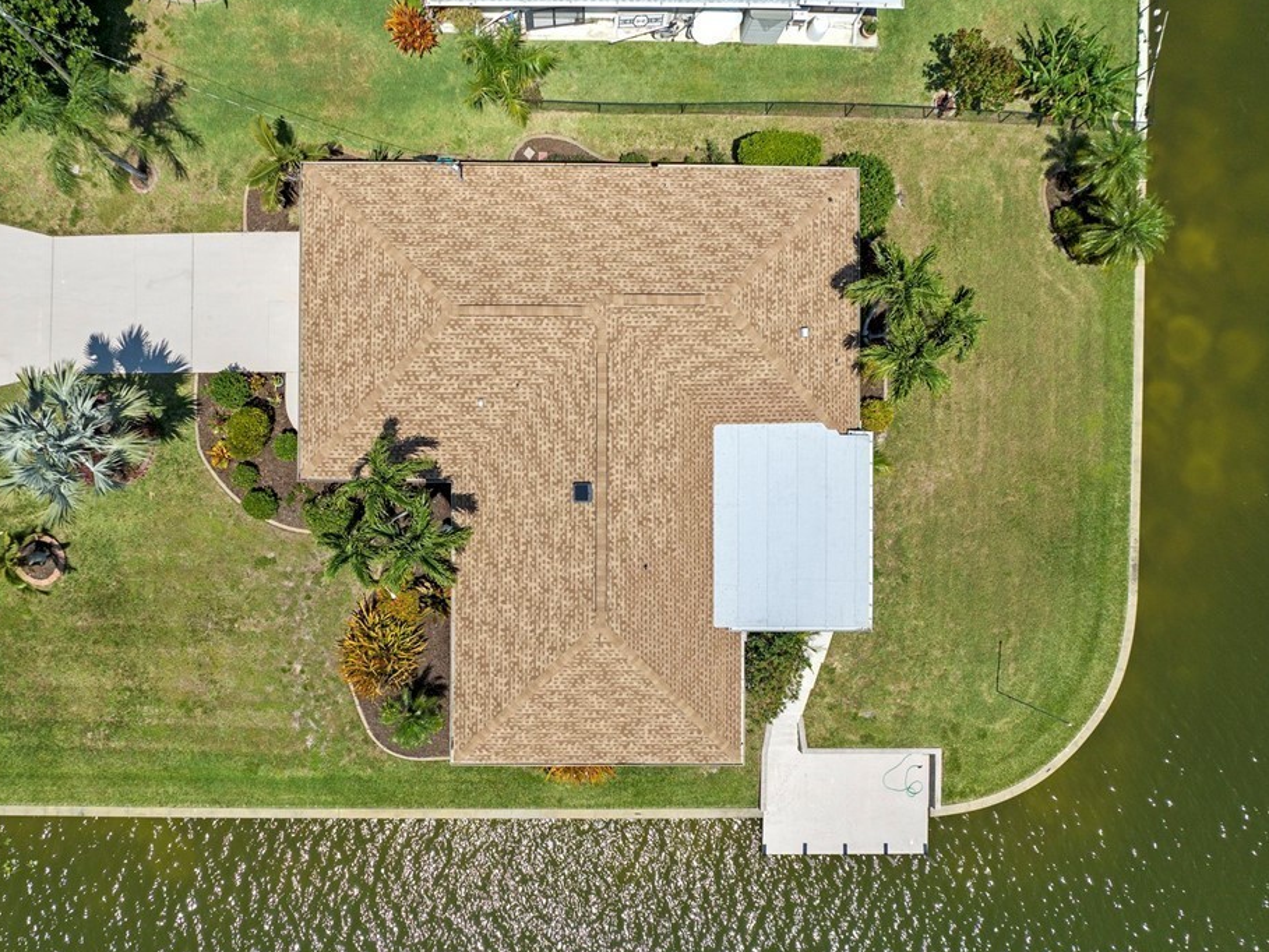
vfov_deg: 51.4
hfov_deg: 65.1
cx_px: 567
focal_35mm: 27
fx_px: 990
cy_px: 493
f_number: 2.8
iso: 100
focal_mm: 12.29
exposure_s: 1/3200
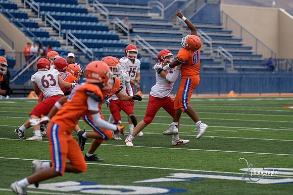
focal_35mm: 195
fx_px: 1587
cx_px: 146
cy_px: 98
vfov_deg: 7.0
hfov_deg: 10.5
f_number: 3.5
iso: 320
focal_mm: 195
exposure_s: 1/1000
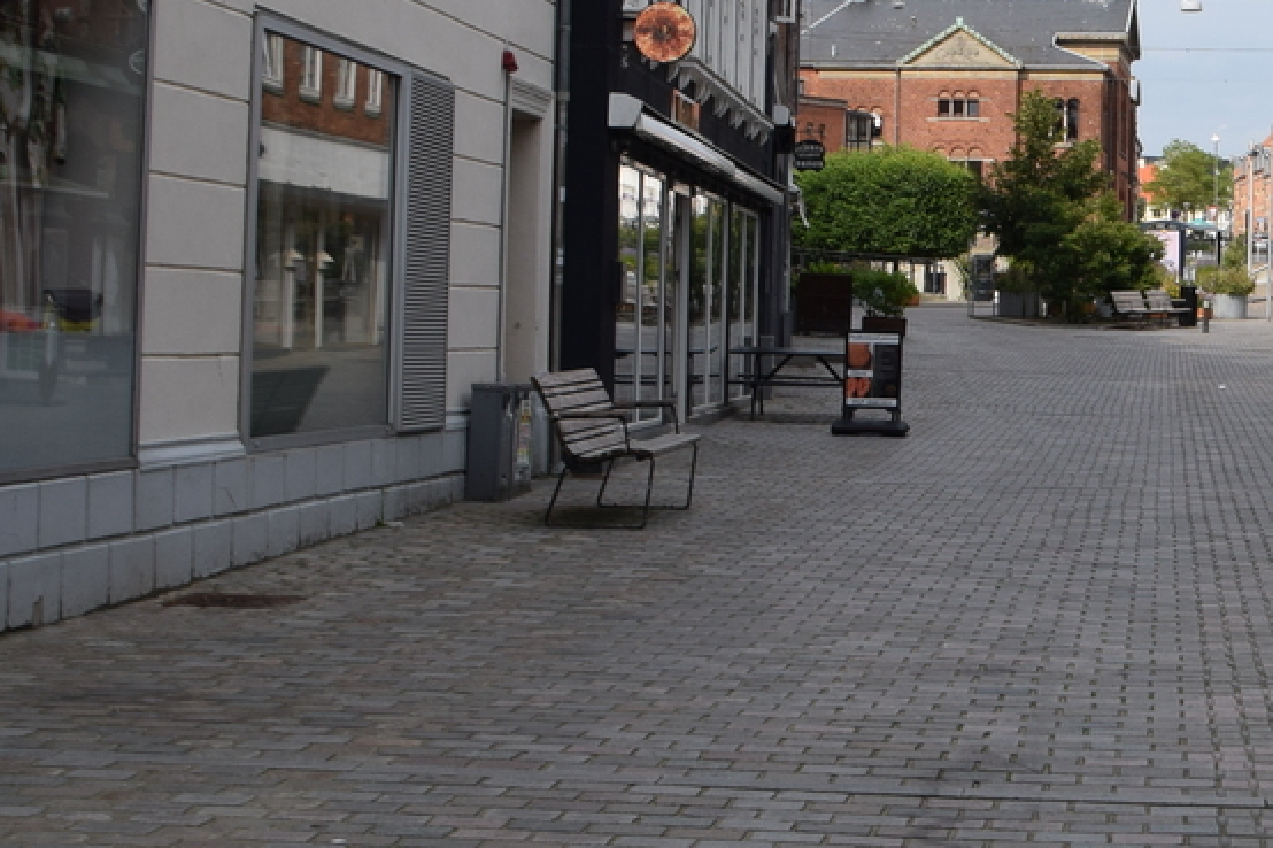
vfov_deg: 17.1
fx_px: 2757
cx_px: 1298
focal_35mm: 78
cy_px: 8
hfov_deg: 24.7
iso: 200
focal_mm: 18
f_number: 9
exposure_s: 1/320
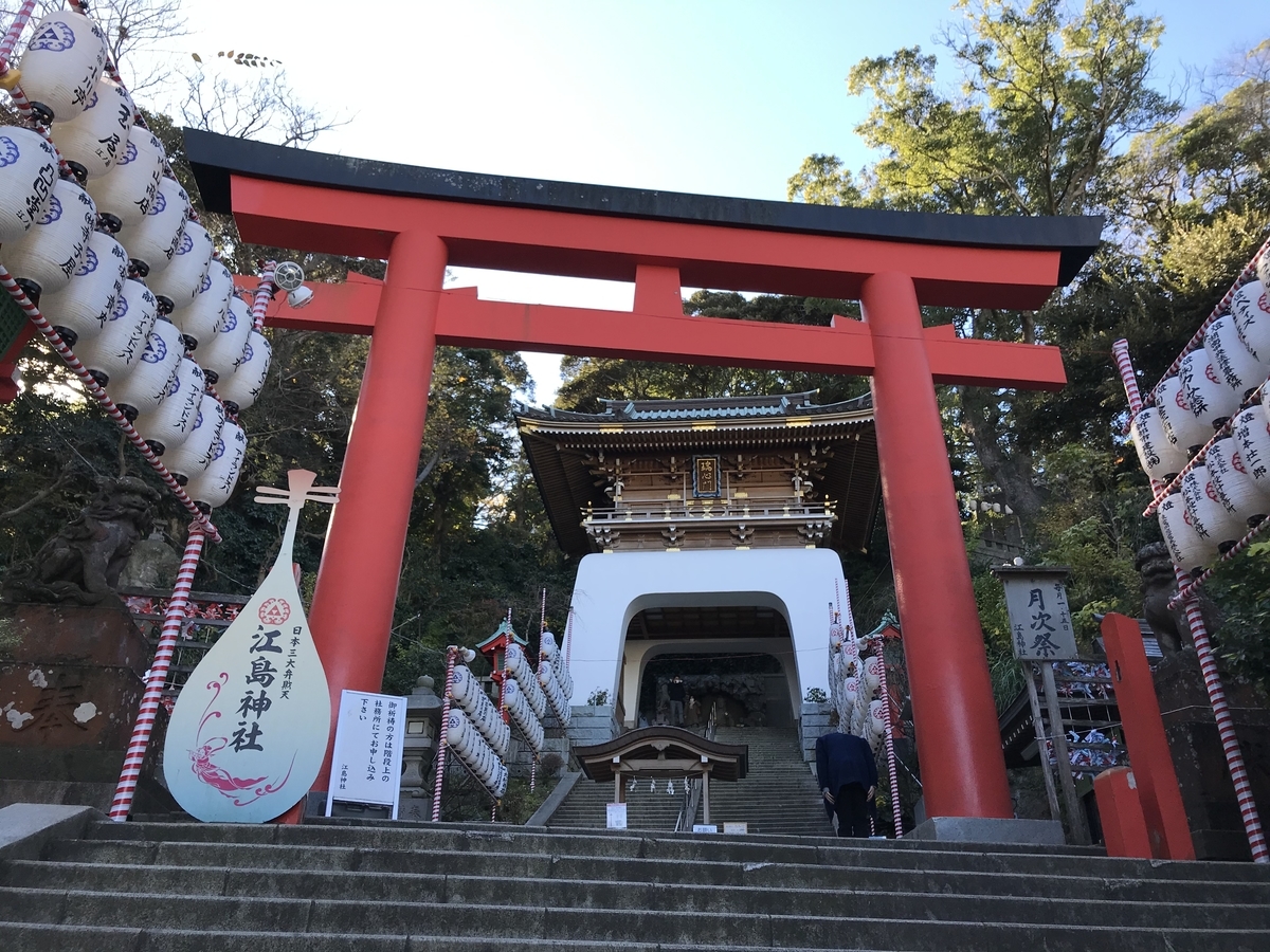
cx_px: 635
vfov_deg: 49.7
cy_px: 476
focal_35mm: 28
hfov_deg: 63.4
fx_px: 1027
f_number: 1.8
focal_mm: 3.99
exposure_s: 1/371
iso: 20
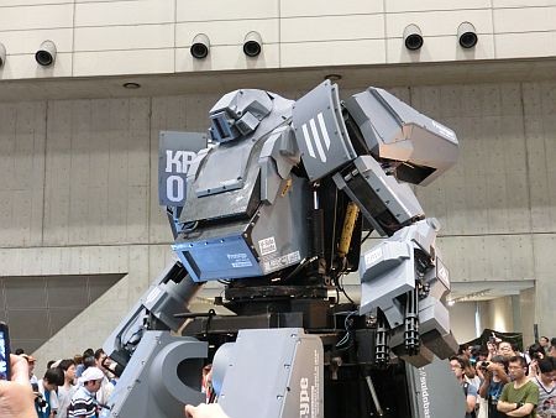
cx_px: 278
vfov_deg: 32.9
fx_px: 707
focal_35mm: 44
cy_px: 209
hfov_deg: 42.9
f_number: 3.4
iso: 800
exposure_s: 1/25
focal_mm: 7.9
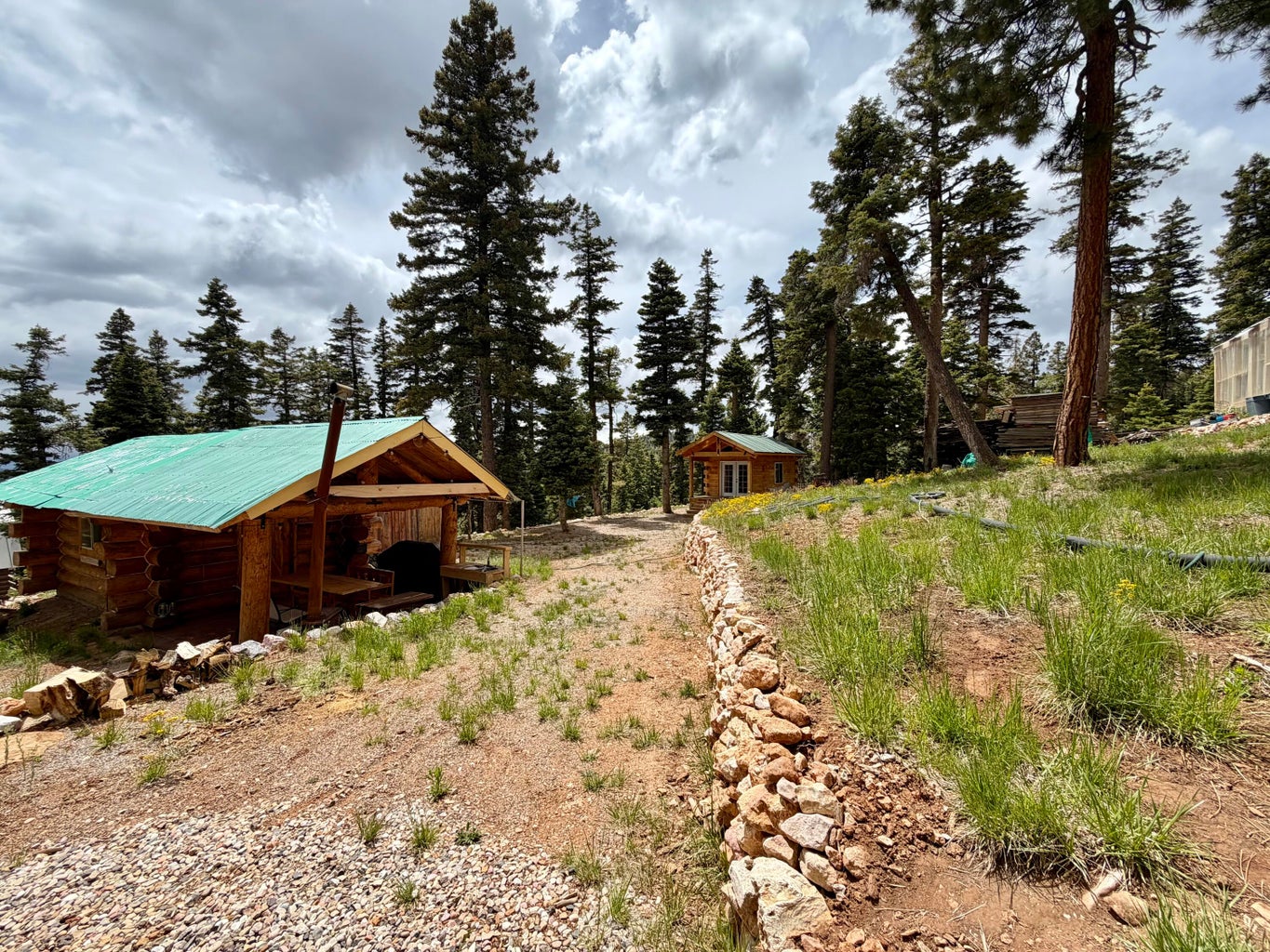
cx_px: 635
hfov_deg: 102.1
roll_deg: -1.3
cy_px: 476
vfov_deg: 85.7
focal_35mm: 14
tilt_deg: -1.2
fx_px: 514
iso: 32
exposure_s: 1/942
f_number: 2.2
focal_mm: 2.22
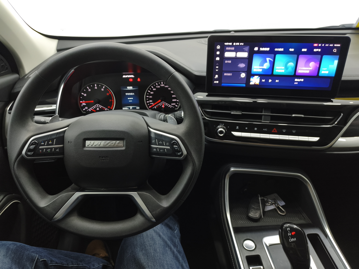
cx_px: 180
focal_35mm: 23
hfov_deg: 73.9
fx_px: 239
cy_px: 134
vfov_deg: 58.9
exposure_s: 1/53.3
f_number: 1.88
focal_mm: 5.56
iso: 250
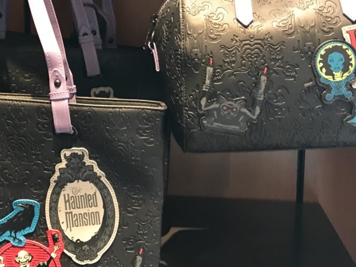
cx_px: 132
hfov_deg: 34.2
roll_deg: +0.8
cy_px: 93
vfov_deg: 26.0
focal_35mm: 56
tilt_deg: -9.5
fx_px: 576
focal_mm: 3.99
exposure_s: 1/11
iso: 100
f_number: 1.8
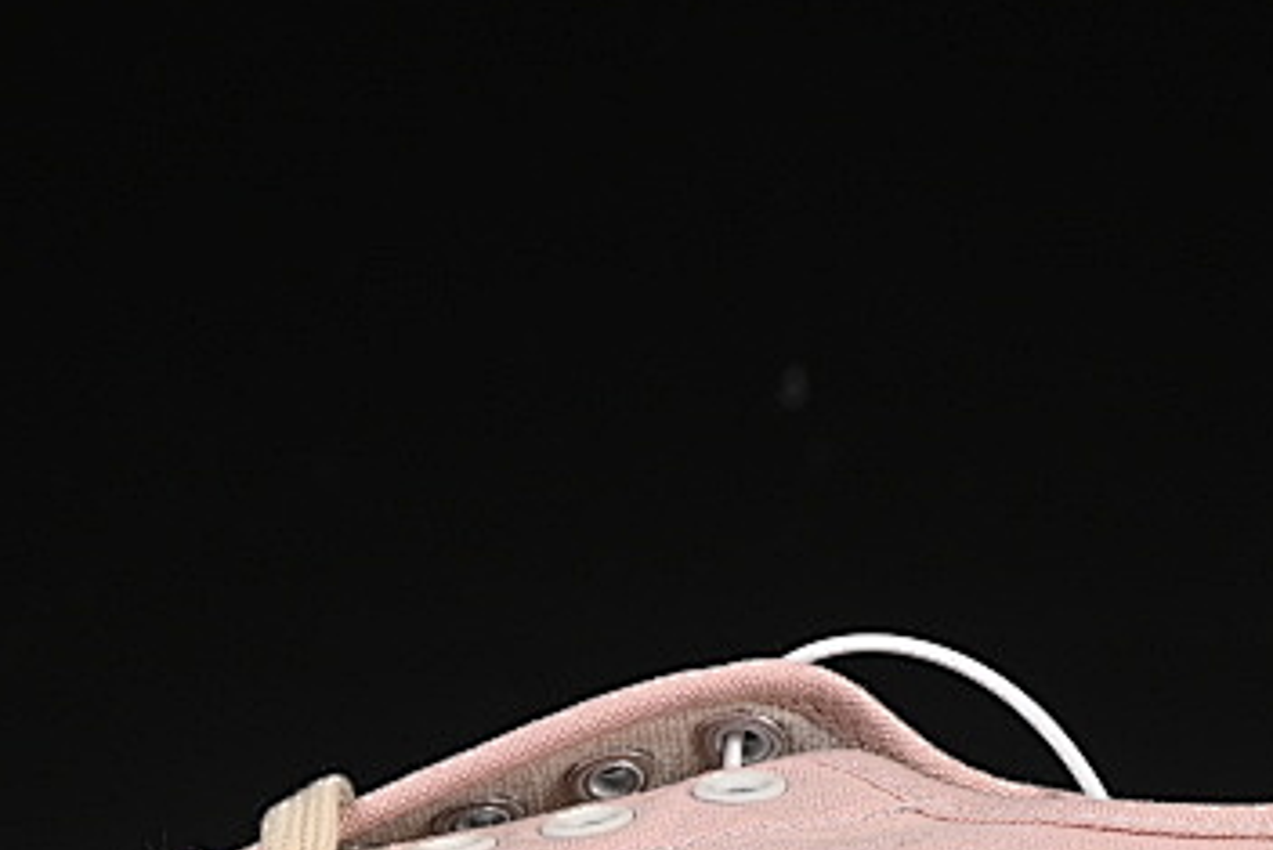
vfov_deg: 6.0
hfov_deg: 8.9
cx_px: 731
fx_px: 8136
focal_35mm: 230
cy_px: 557
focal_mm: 50
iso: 160
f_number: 8
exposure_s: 1/80
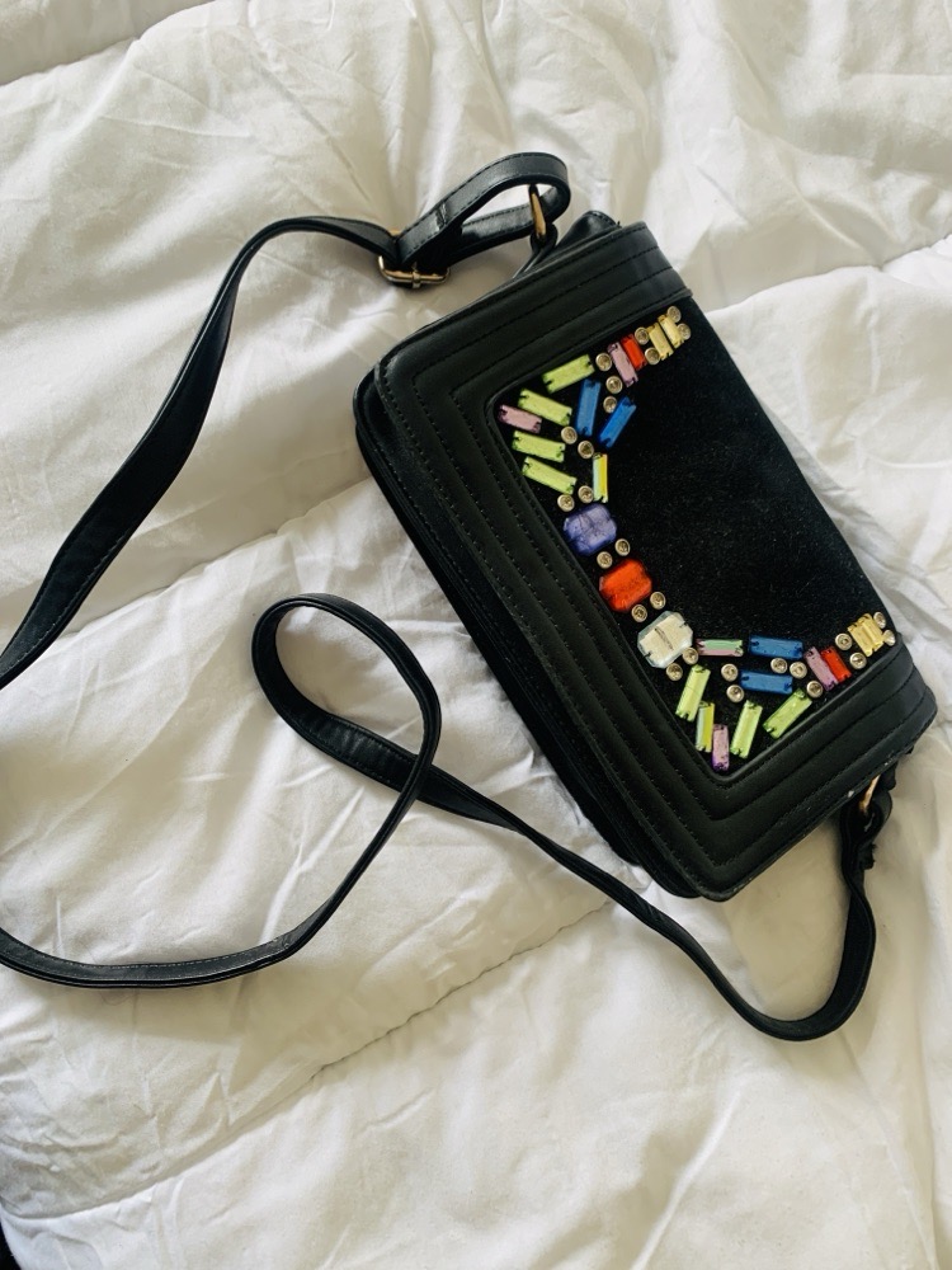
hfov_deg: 53.1
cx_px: 476
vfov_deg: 67.3
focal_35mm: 26
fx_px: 953
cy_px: 635
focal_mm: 4.25
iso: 100
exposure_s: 1/76
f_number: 1.8
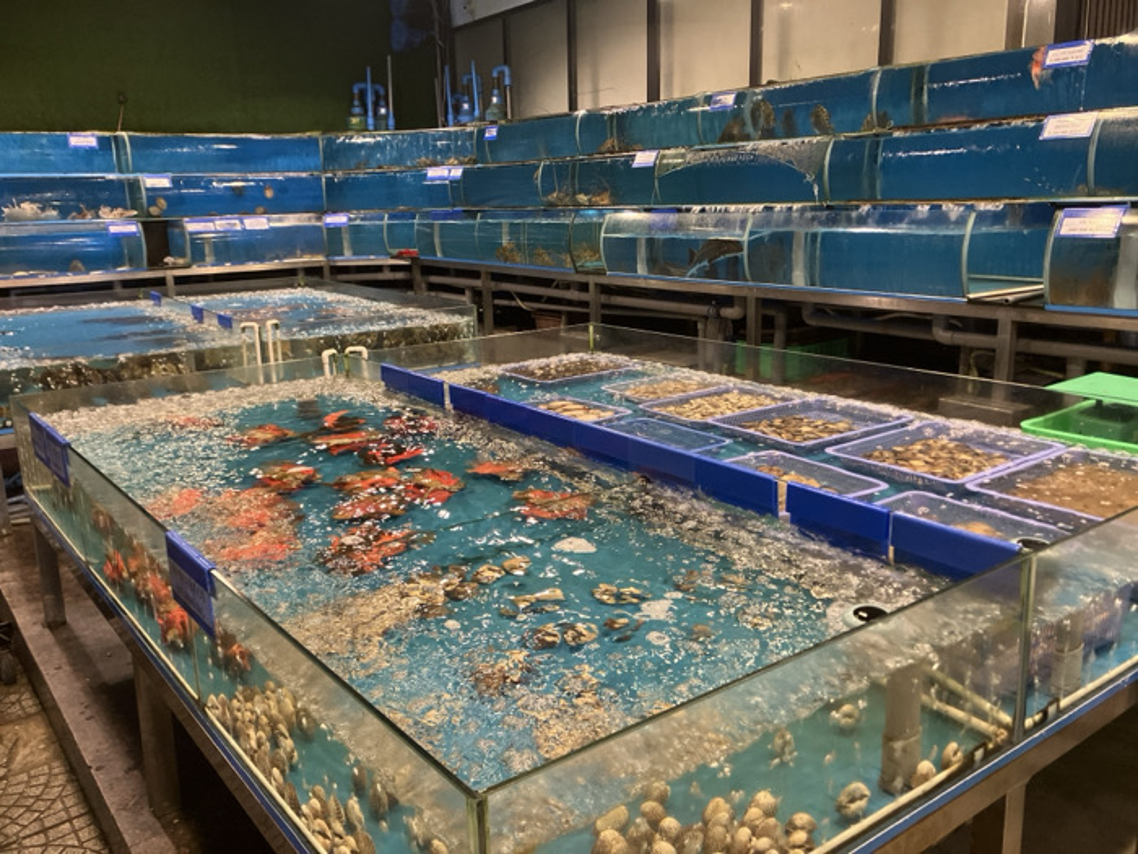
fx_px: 920
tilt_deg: -13.0
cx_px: 569
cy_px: 427
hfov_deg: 63.4
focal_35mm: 28
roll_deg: +1.2
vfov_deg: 49.7
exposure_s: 1/33
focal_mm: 3.99
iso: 250
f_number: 1.8
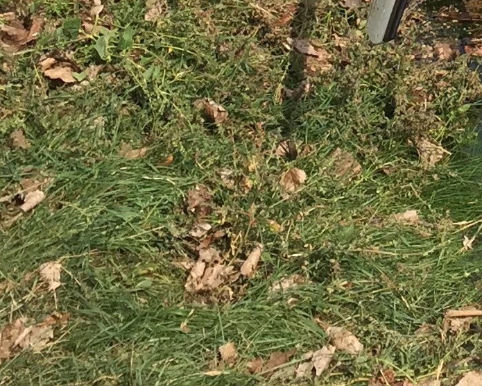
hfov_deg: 13.7
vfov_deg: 10.7
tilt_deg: -14.1
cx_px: 708
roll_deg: -0.2
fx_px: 1897
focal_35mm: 133
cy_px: -362
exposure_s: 1/2083
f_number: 2.2
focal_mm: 4.15
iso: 32
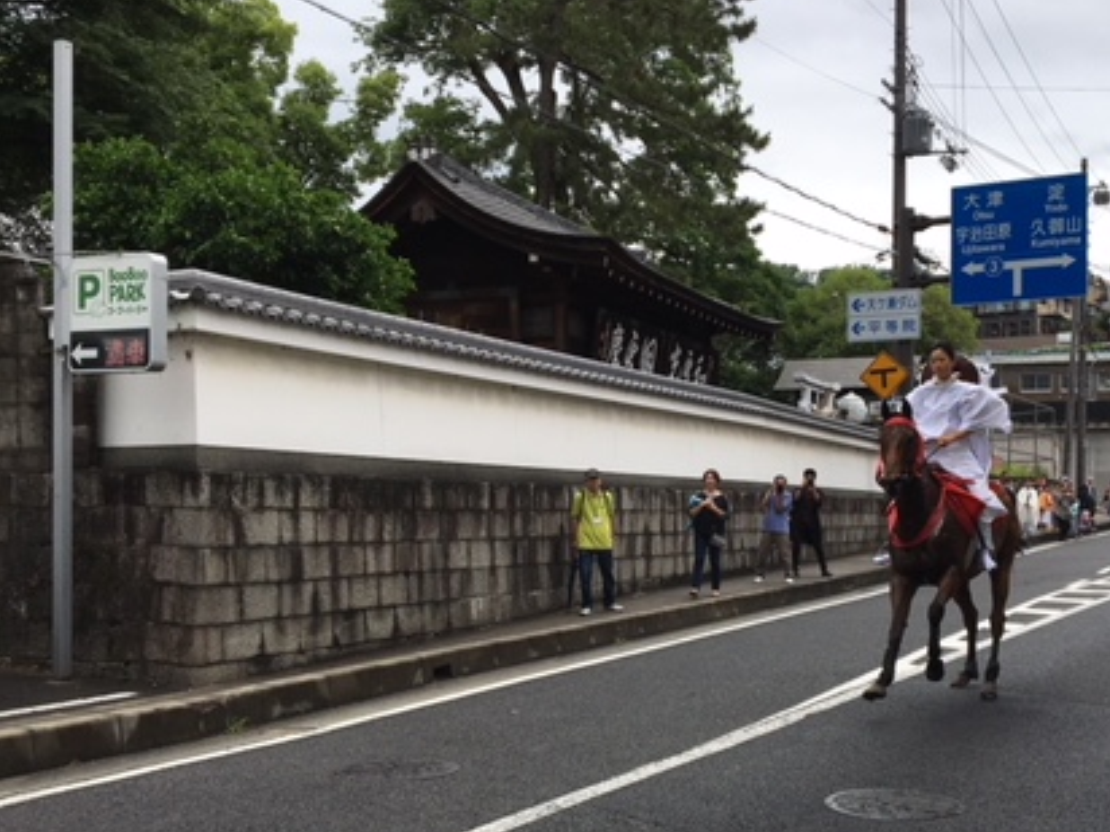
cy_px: 522
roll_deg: +0.8
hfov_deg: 41.8
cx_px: 684
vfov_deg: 32.0
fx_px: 1443
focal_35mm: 45
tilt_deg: +0.2
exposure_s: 1/1637
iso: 25
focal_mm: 4.15
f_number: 2.2
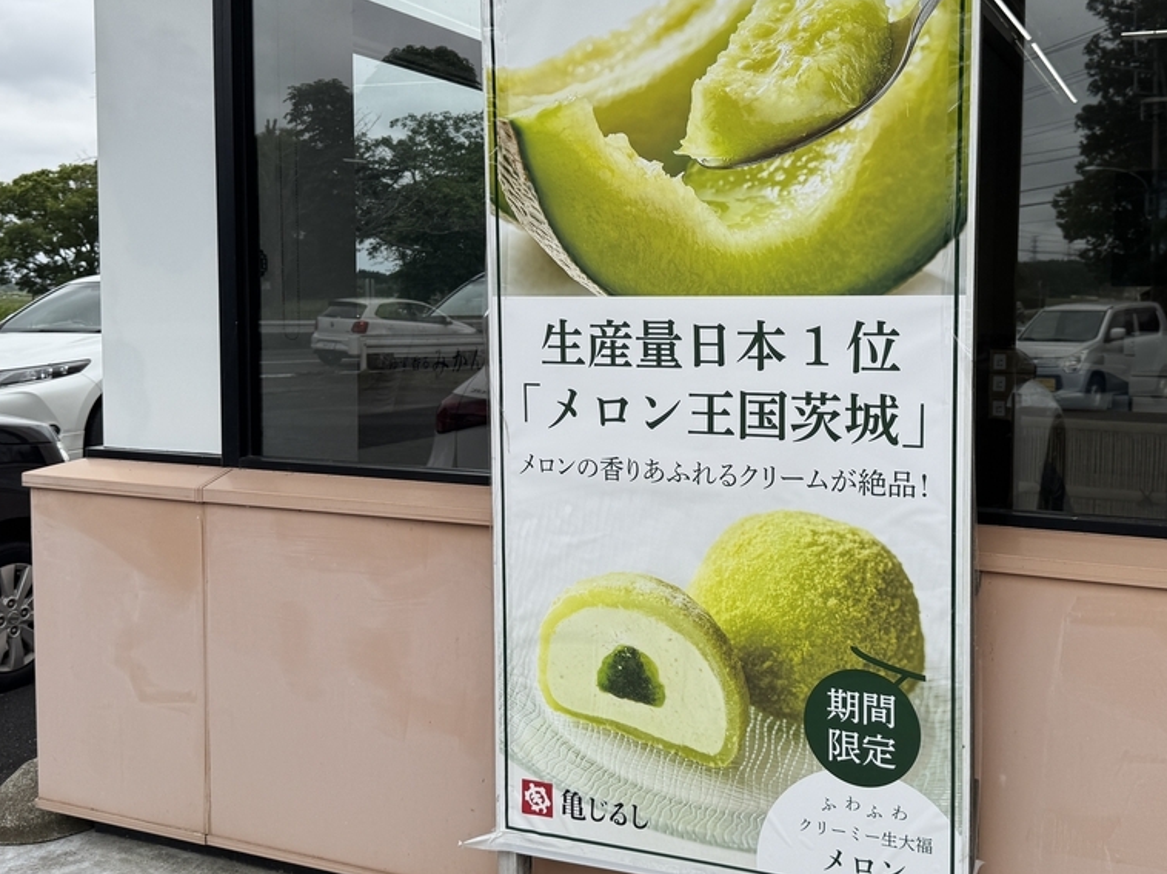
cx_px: 679
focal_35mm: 38
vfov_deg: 37.7
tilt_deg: -3.6
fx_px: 1281
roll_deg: +0.1
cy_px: 388
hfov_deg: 48.8
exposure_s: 1/5348
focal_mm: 6.76
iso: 80
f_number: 1.78
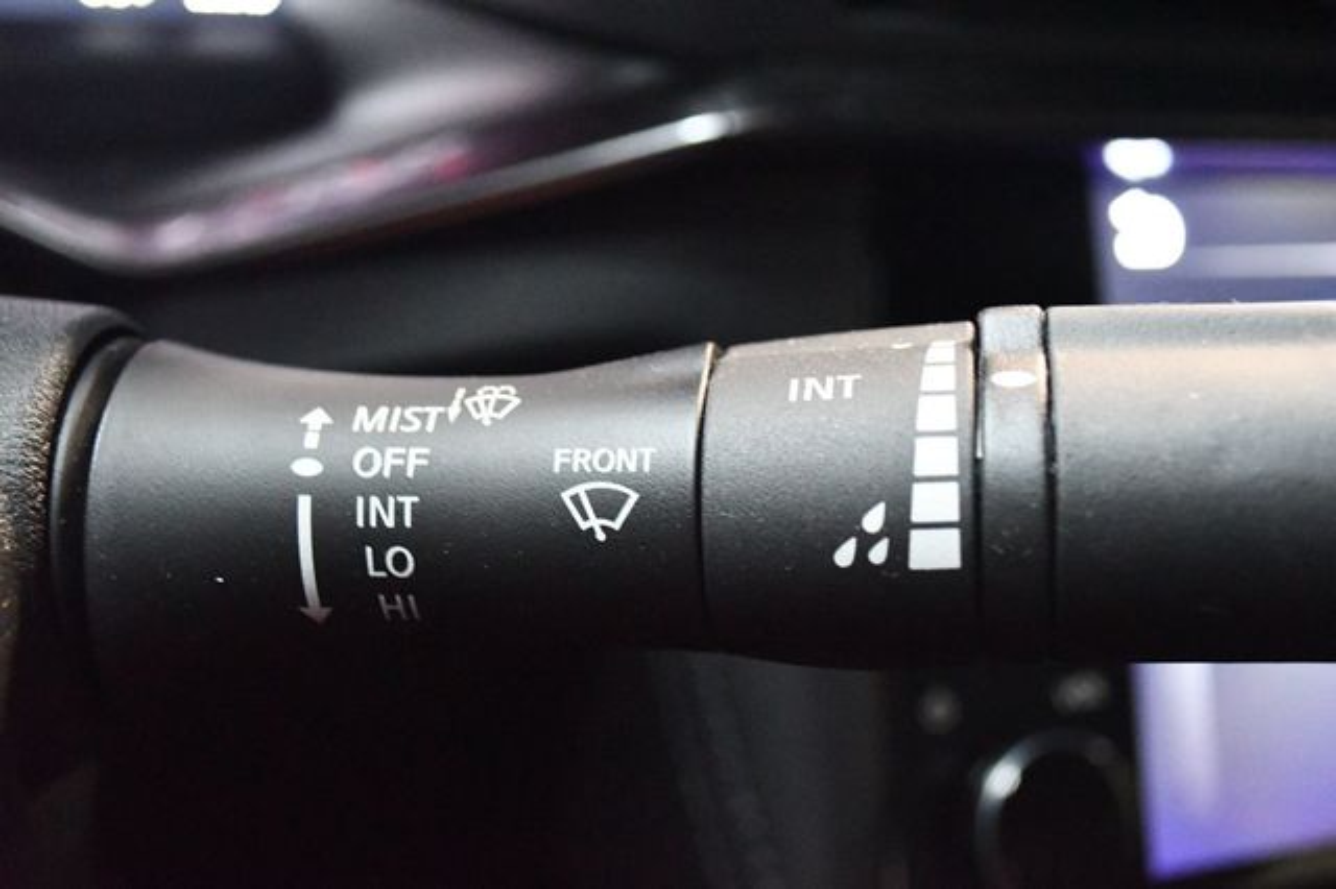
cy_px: 444
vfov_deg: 28.0
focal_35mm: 48
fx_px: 1780
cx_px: 668
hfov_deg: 41.1
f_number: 4.8
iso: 12800
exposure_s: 1/40
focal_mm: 32
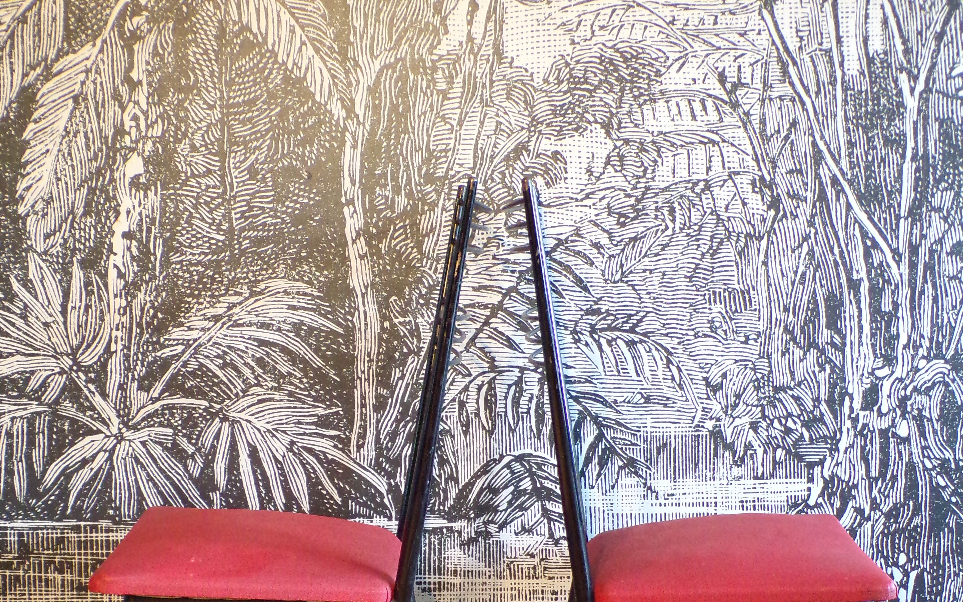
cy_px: 463
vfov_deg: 24.1
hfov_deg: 38.2
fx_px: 1391
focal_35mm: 53
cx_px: 479
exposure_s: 1/20
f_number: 3.3
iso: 462
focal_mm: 6.6
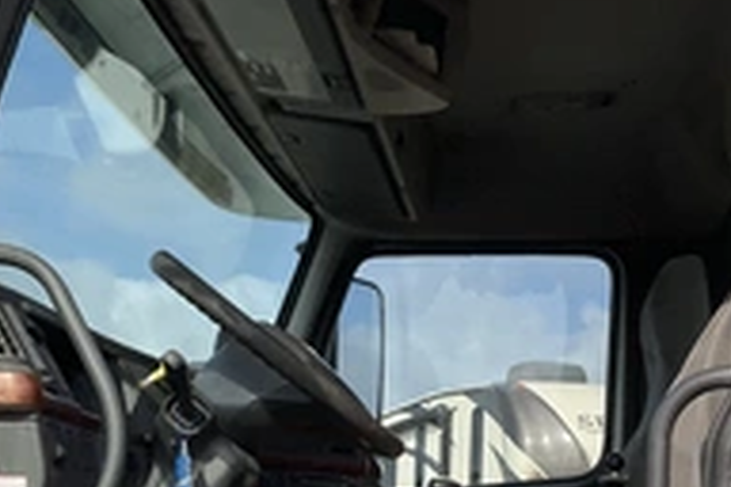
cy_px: 540
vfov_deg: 20.5
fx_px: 1279
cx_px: 404
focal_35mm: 63
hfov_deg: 31.9
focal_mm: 3
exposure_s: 1/2538
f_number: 1.8
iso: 25
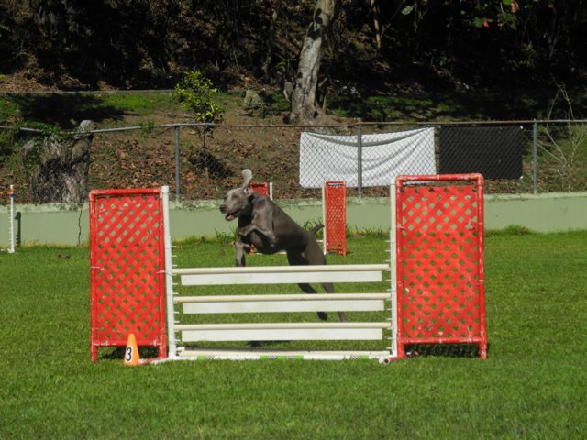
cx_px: 294
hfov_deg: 14.6
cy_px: 220
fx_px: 2289
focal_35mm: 135
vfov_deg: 11.0
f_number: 5
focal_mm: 28.9
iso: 200
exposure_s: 1/2000
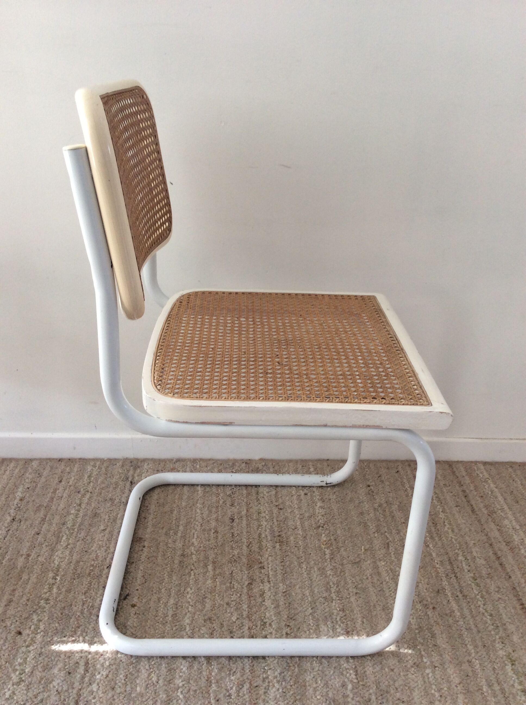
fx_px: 650
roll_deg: -2.1
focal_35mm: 32
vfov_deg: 56.9
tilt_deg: -24.7
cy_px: 352
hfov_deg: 44.1
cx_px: 263
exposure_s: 1/25
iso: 50
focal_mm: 3.3
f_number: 2.4
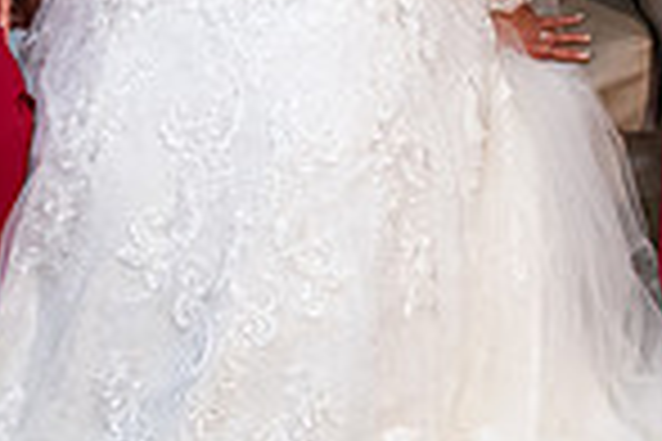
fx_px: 2243
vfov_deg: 10.9
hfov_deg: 16.8
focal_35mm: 122
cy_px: -187
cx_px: 311
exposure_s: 1/160
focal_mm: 31
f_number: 3.5
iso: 1000
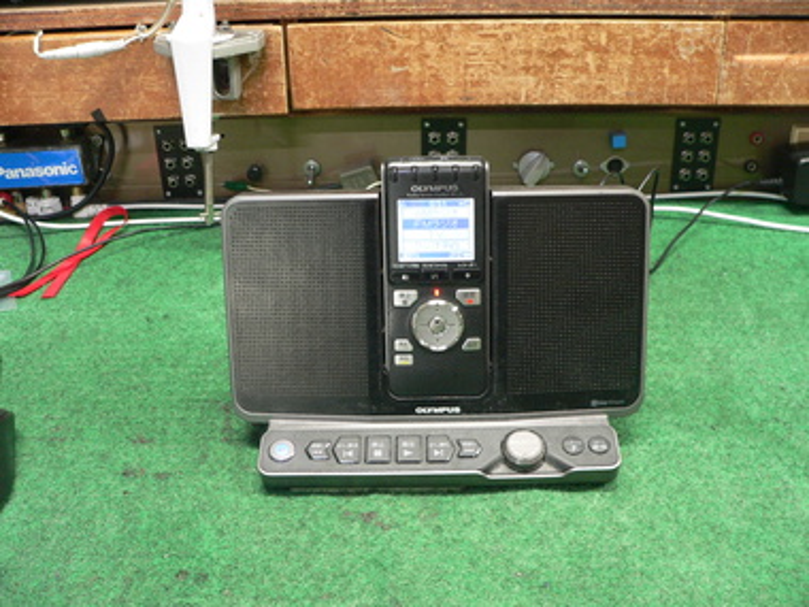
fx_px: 841
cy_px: 304
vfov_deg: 39.7
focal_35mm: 36
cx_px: 404
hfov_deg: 51.4
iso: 200
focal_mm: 6
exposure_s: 1/8
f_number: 2.8
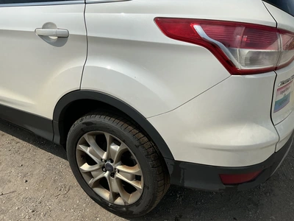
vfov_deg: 49.7
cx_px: 147
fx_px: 238
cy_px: 110
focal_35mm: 28
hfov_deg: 63.4
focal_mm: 3
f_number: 1.8
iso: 25
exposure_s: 1/4065
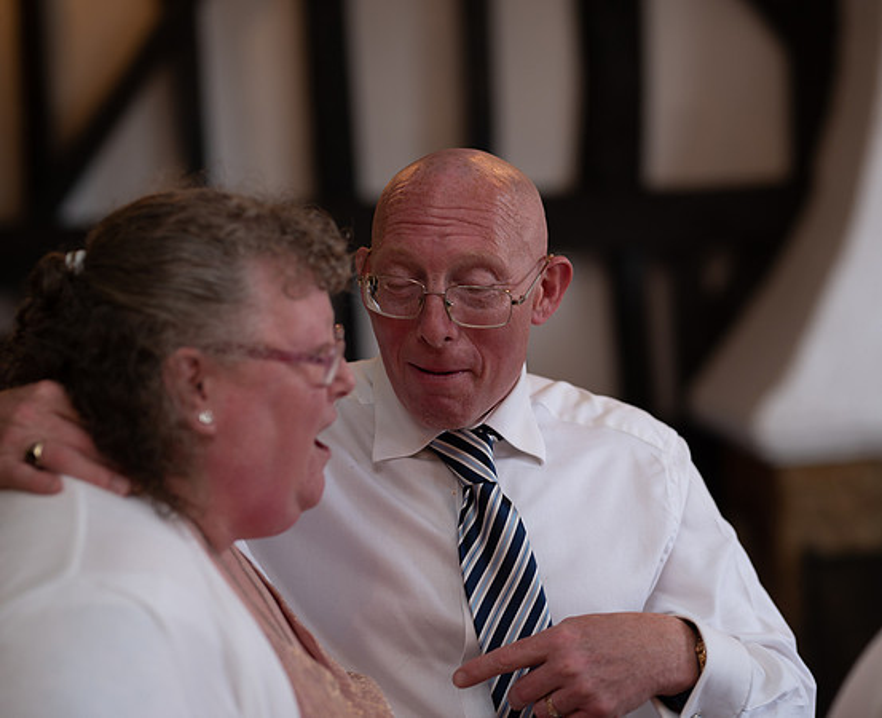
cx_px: 540
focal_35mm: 97
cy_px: 359
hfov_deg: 19.6
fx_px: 2546
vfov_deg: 16.0
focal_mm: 85
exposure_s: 1/100
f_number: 2.2
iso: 400
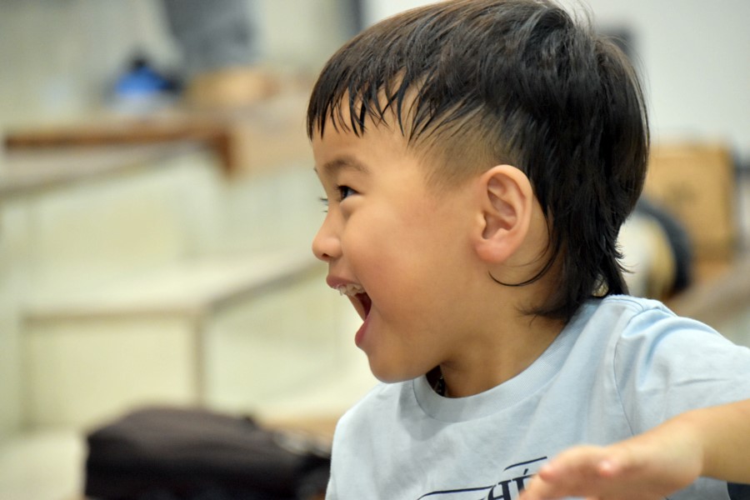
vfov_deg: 5.2
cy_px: 250
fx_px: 5468
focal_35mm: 262
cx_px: 375
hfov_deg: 7.8
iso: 2800
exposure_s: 1/125
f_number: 6.3
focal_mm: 175
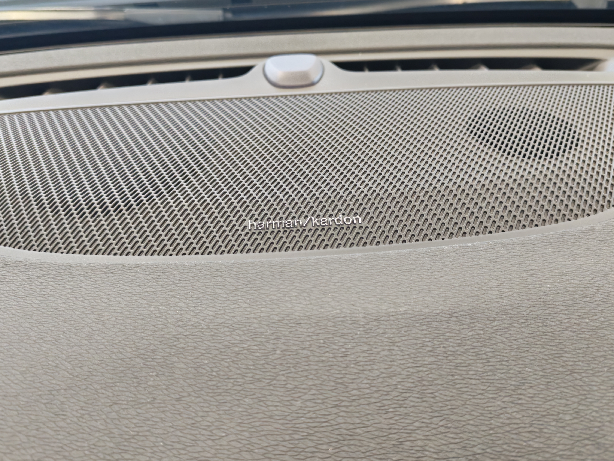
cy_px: 230
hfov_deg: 60.0
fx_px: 532
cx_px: 307
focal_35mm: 30
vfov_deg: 46.8
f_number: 1.9
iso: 1772
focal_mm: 6.12
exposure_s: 1/50
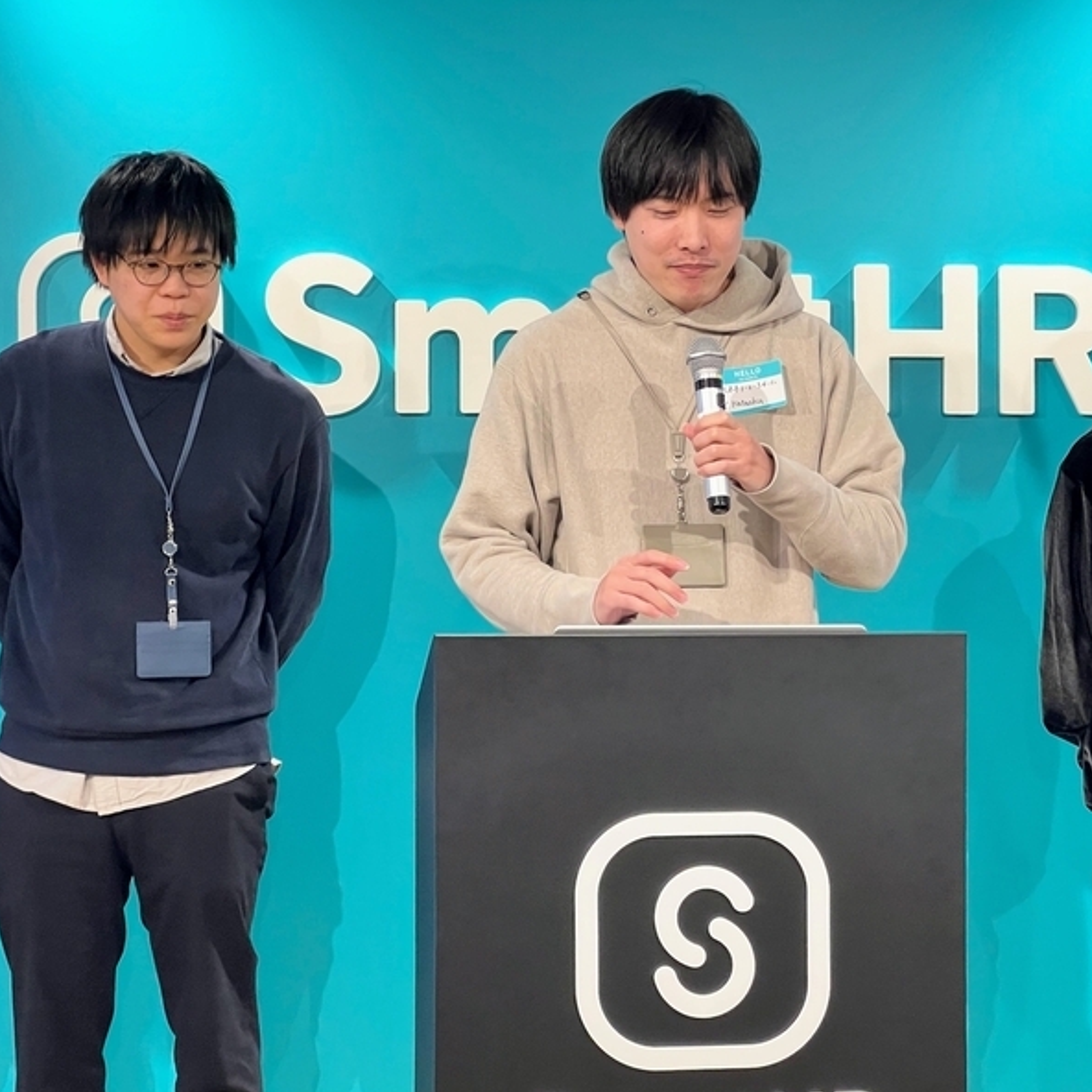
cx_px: 684
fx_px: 3284
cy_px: 546
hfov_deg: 18.9
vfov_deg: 18.9
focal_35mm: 92
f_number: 2.8
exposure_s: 1/60
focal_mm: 9
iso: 125
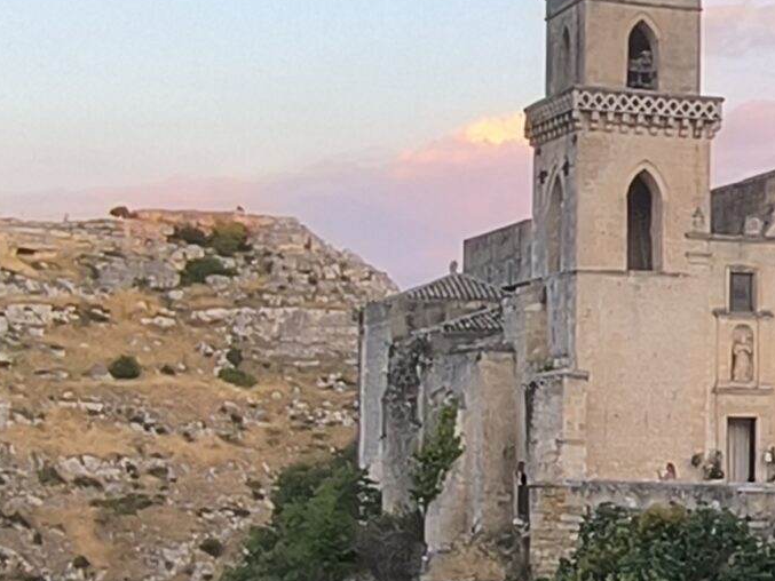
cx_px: 983
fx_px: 1948
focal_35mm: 87
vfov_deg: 16.9
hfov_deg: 20.7
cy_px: 440
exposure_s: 1/140
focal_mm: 1.65
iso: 50
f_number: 2.2
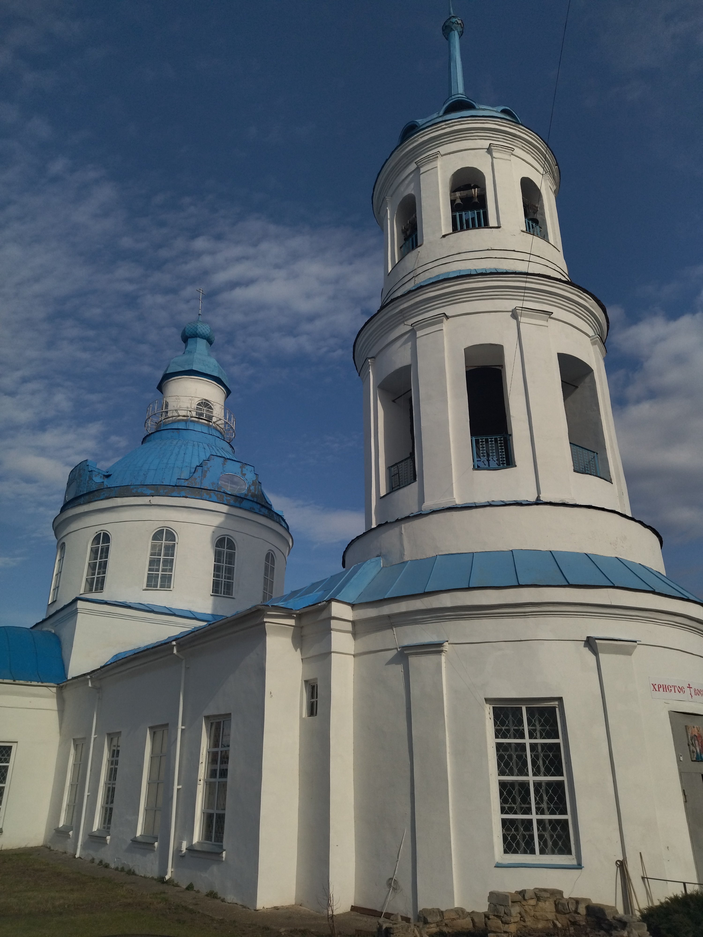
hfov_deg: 51.4
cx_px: 352
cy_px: 468
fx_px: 731
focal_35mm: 27
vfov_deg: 65.3
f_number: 1.79
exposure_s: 1/6420
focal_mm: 4.74
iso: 99
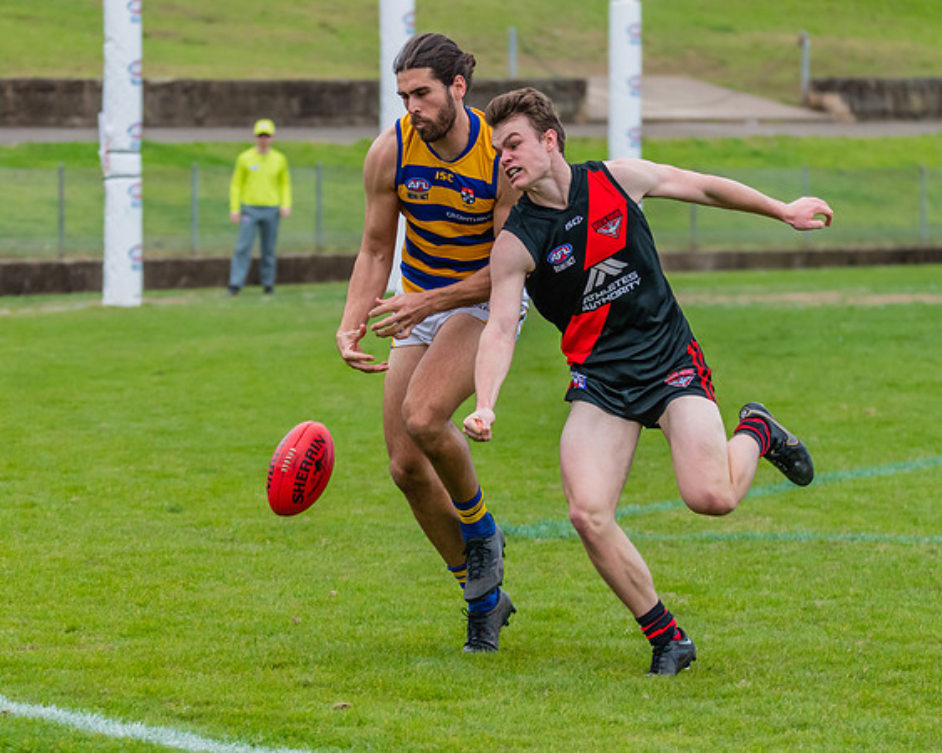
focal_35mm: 231
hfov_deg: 8.4
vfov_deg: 6.7
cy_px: 278
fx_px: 6436
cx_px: 497
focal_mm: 150
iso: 1000
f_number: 5
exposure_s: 1/1600
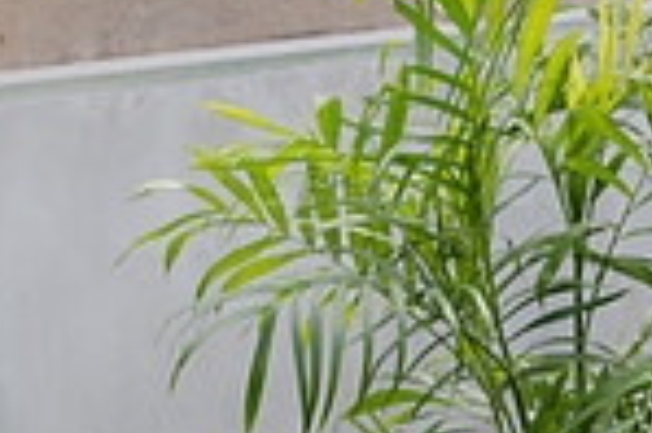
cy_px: 151
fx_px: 3871
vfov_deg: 6.4
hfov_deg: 9.2
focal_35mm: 214
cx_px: 1168
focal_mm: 55
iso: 200
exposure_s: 1/200
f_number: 5.6
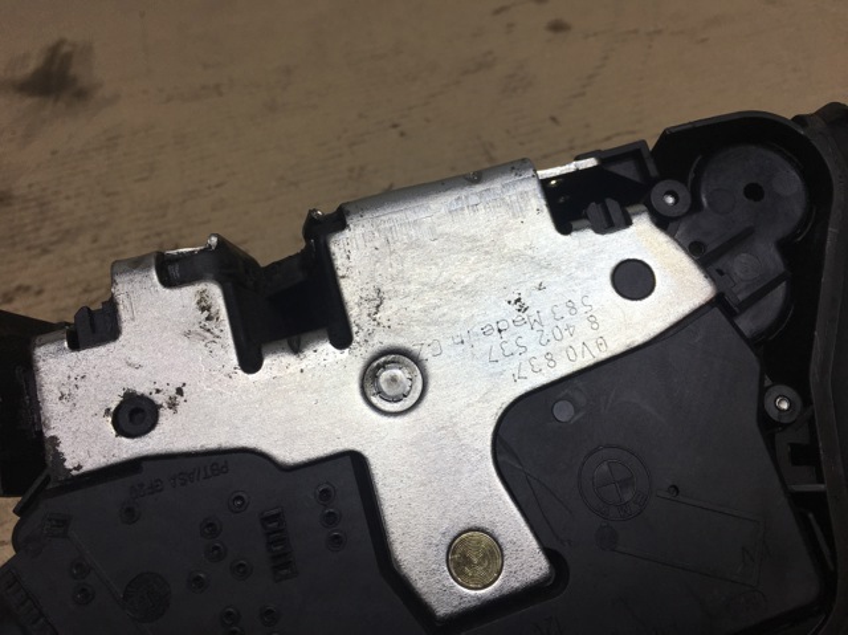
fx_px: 710
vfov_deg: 48.2
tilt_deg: -42.9
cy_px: 318
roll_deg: +11.2
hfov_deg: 61.7
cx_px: 424
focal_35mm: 29
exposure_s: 1/100
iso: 32
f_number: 2.2
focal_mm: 4.15
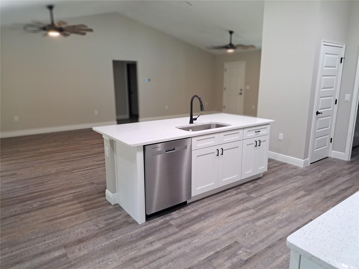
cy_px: 134
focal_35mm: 24
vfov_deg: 56.8
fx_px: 249
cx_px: 180
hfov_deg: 71.6
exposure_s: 1/60
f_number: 1.8
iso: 200
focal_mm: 5.23
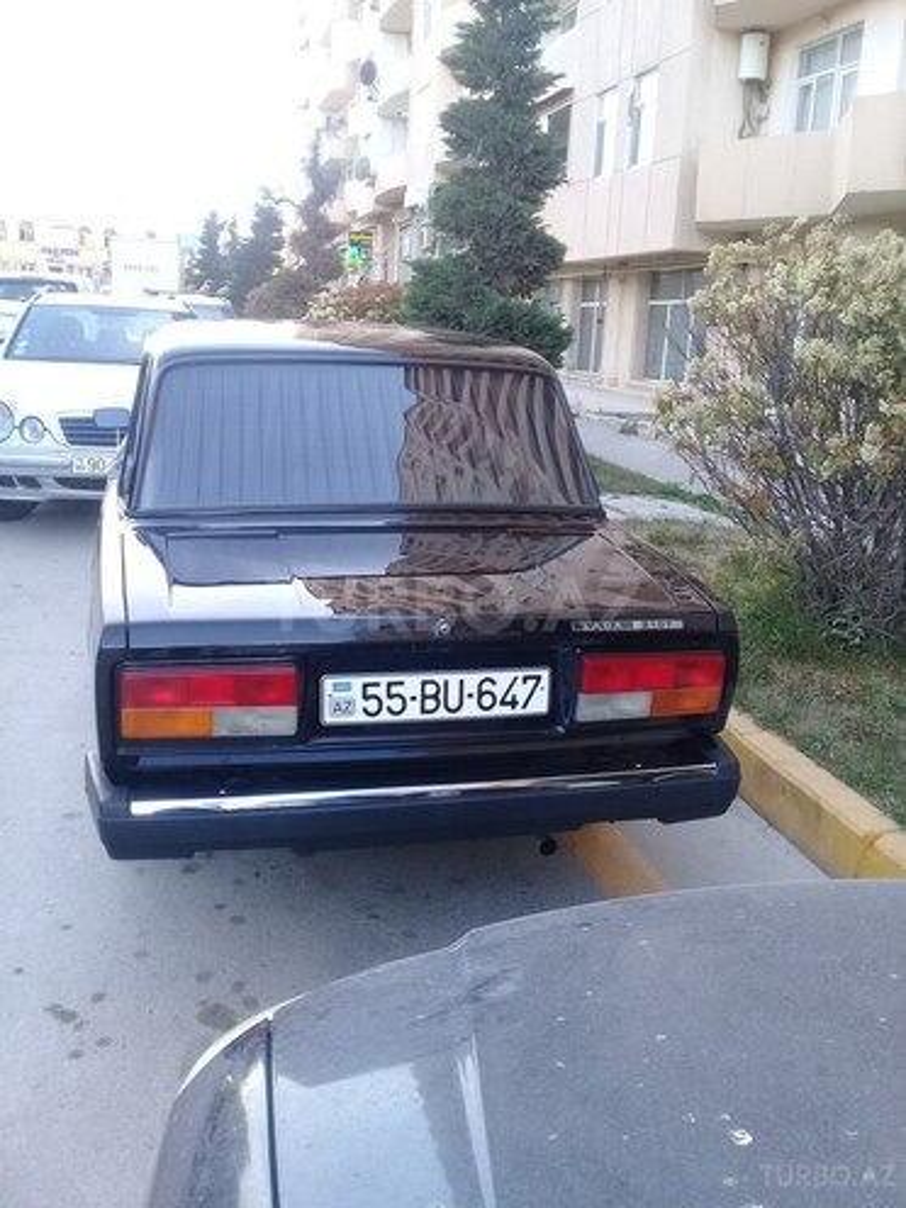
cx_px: 453
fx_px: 1082
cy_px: 604
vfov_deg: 58.4
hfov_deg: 45.4
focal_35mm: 31
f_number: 2.2
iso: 64
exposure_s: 1/100
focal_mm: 3.3
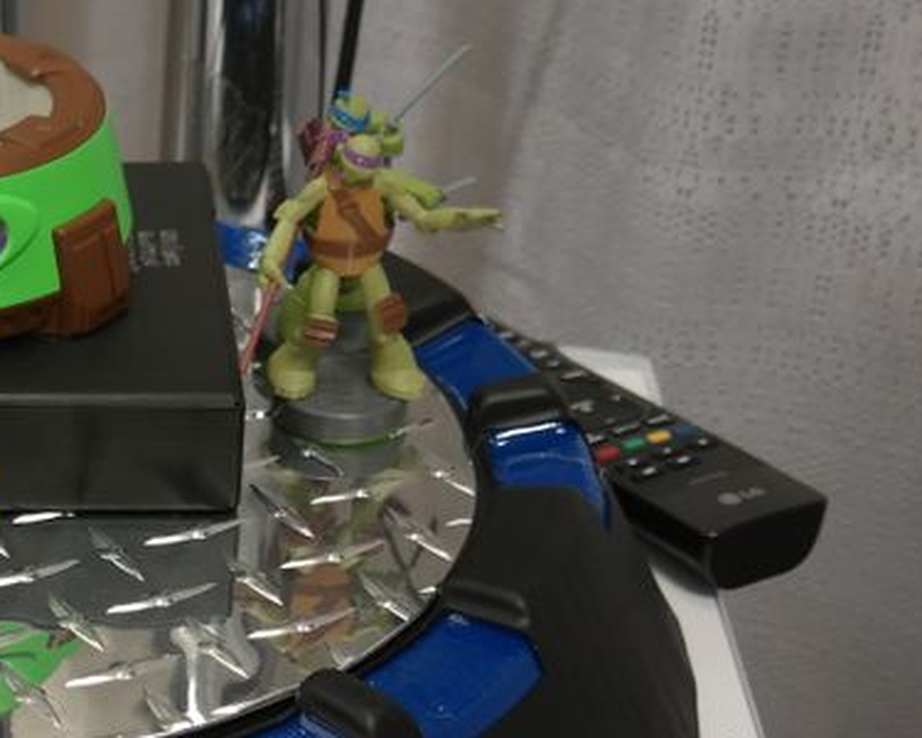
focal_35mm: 90
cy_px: 622
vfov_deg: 16.9
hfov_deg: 20.3
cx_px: -89
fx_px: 2456
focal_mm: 20
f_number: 3.5
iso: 400
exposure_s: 1/40
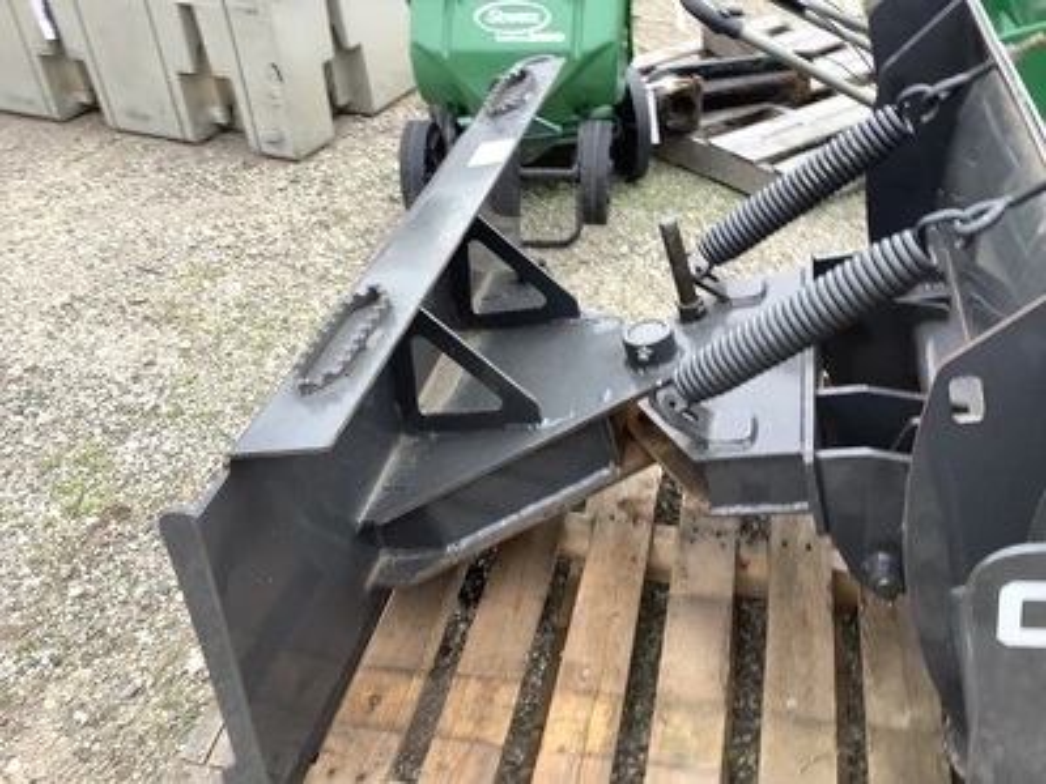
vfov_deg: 45.4
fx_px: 937
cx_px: 523
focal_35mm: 31
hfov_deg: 58.4
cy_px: 392
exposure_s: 1/120
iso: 50
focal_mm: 3.3
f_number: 2.4
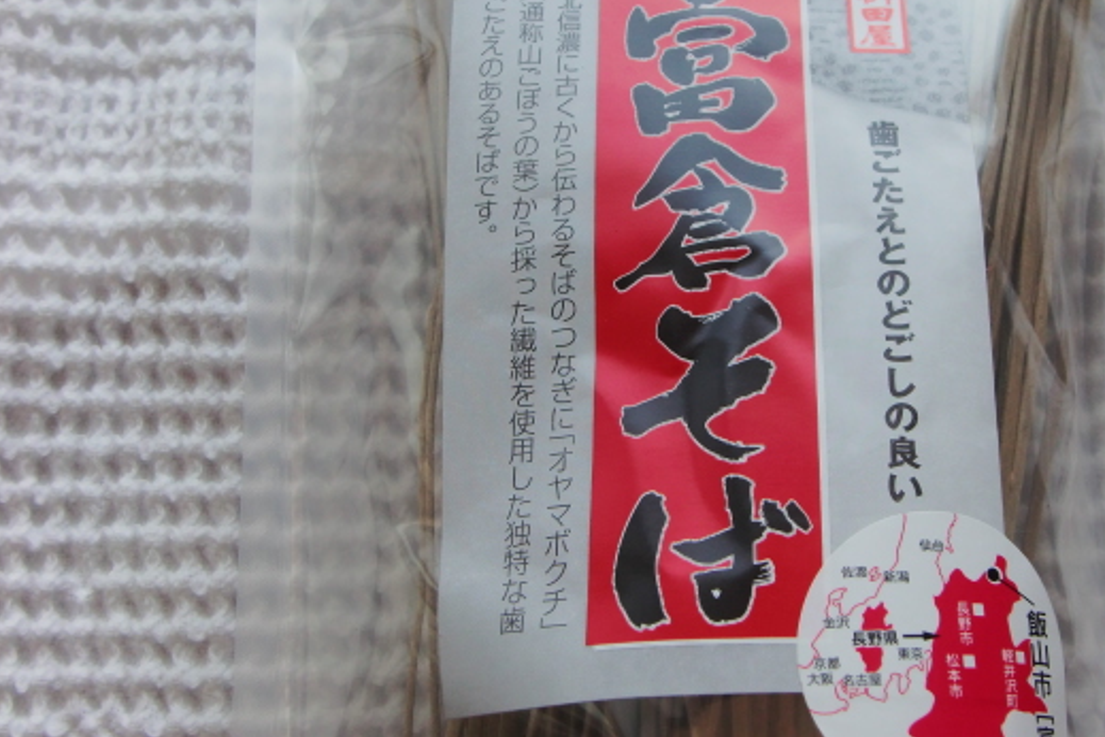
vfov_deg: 23.0
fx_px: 1811
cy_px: 294
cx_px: 656
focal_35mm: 59
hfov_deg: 33.8
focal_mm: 8.2
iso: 100
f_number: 3.3
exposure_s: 1/80
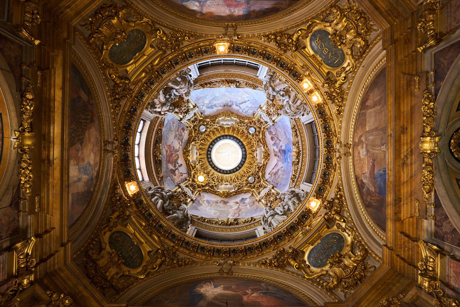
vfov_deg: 59.5
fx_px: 268
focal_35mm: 21
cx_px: 230
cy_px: 154
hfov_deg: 81.2
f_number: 4
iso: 400
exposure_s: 1/3
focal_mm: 21
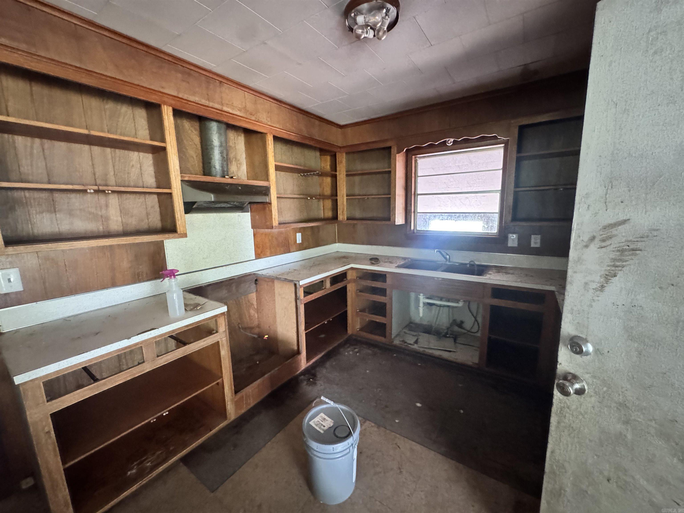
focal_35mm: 14
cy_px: 256
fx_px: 277
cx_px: 342
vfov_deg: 85.7
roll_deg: +0.6
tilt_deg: -8.6
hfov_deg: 102.1
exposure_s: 1/60
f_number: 2.2
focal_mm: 2.22
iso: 1250
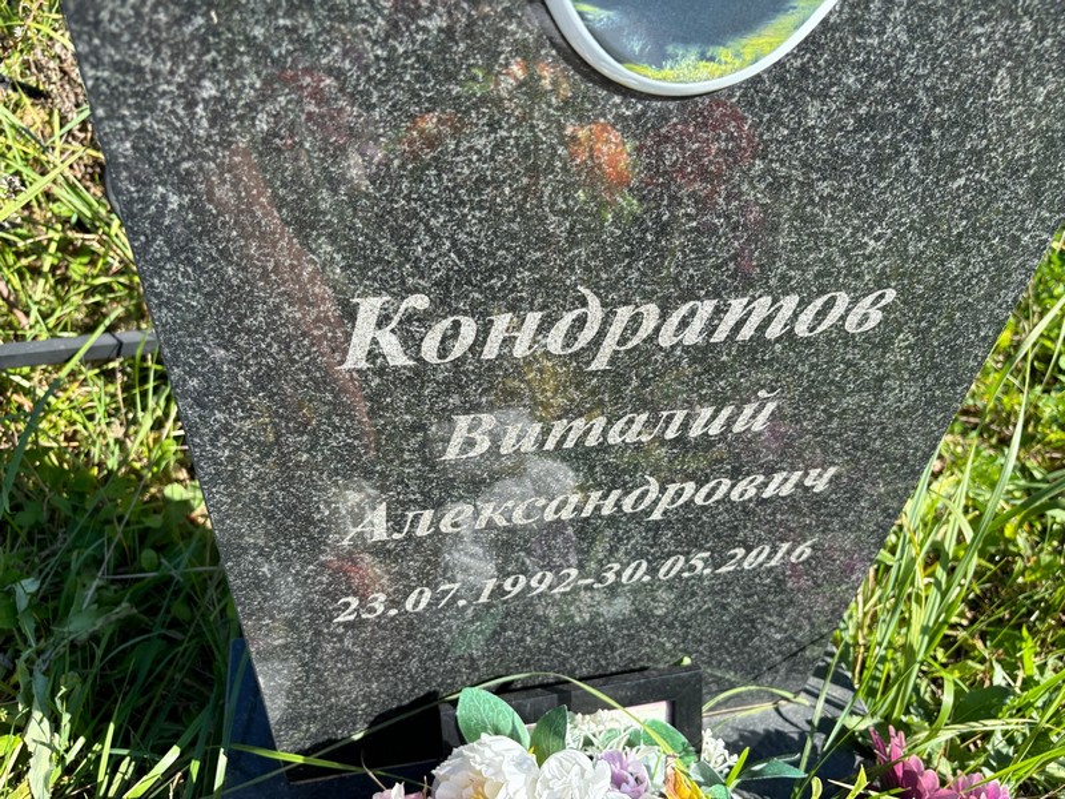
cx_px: 532
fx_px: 800
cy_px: 400
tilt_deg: -41.4
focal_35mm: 26
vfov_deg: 53.1
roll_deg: -2.9
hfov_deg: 67.3
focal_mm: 5.96
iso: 50
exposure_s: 1/961
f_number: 1.6
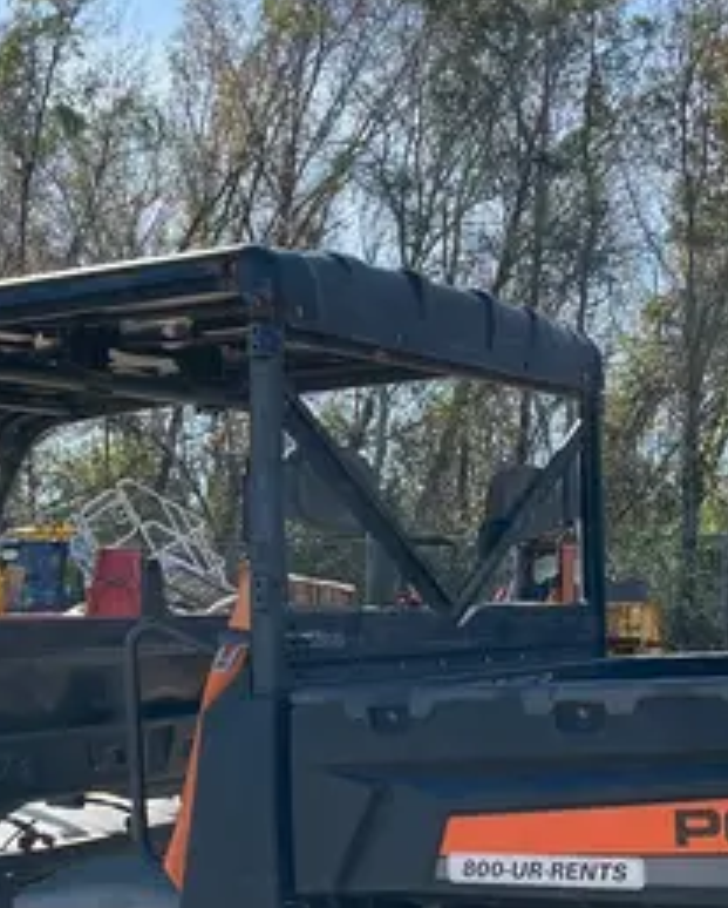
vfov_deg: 25.9
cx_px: 236
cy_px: 723
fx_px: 1936
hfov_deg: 21.2
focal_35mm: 72
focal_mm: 5.1
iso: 50
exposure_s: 1/2179
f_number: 1.6
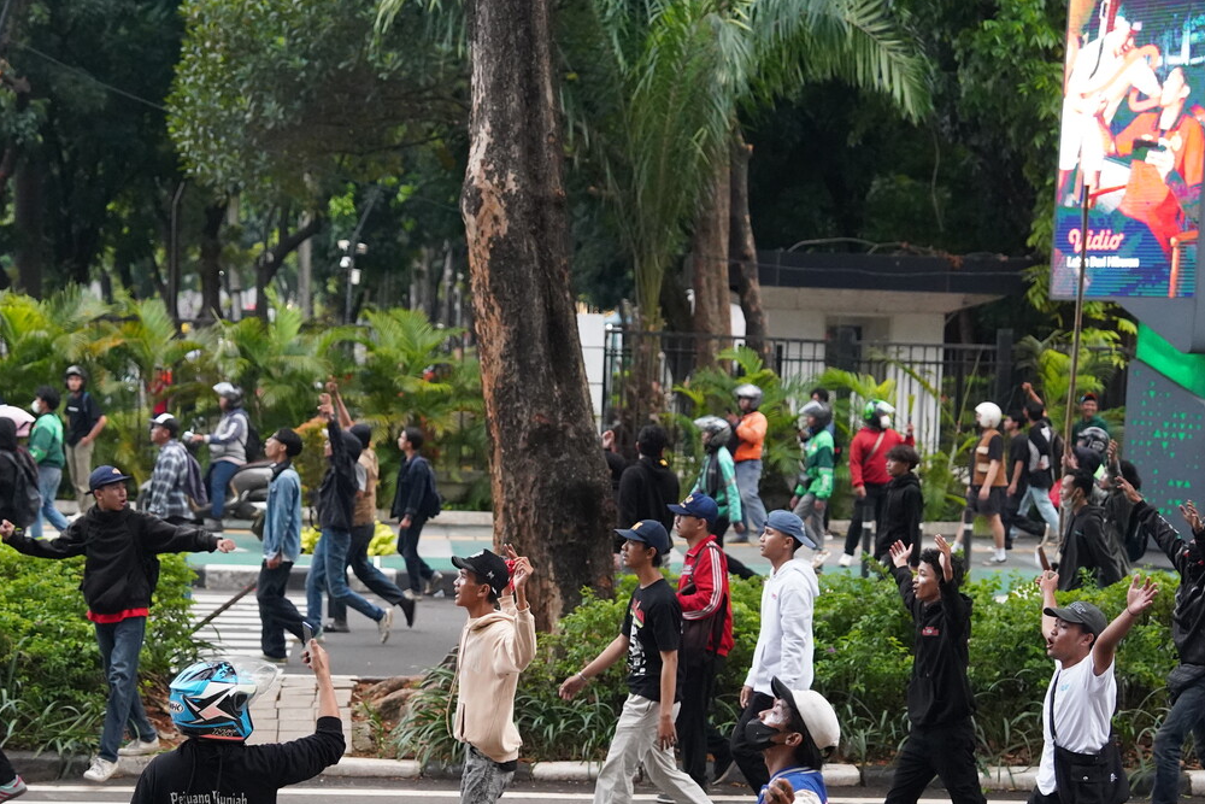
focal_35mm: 84
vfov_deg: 16.2
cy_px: 599
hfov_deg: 24.2
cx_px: 546
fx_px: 2812
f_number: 2.8
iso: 6400
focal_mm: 56
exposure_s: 1/640
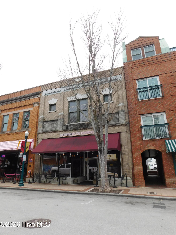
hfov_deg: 58.9
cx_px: 88
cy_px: 118
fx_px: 156
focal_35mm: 23
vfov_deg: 73.9
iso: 125
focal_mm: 4
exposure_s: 1/400
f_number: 3
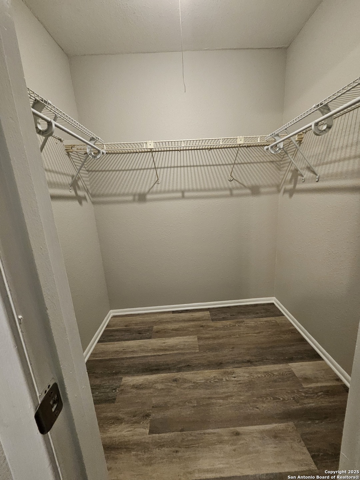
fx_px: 180
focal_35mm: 13
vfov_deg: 106.2
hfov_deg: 89.9
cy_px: 240
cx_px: 180
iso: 320
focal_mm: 1.74
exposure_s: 1/30
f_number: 2.2
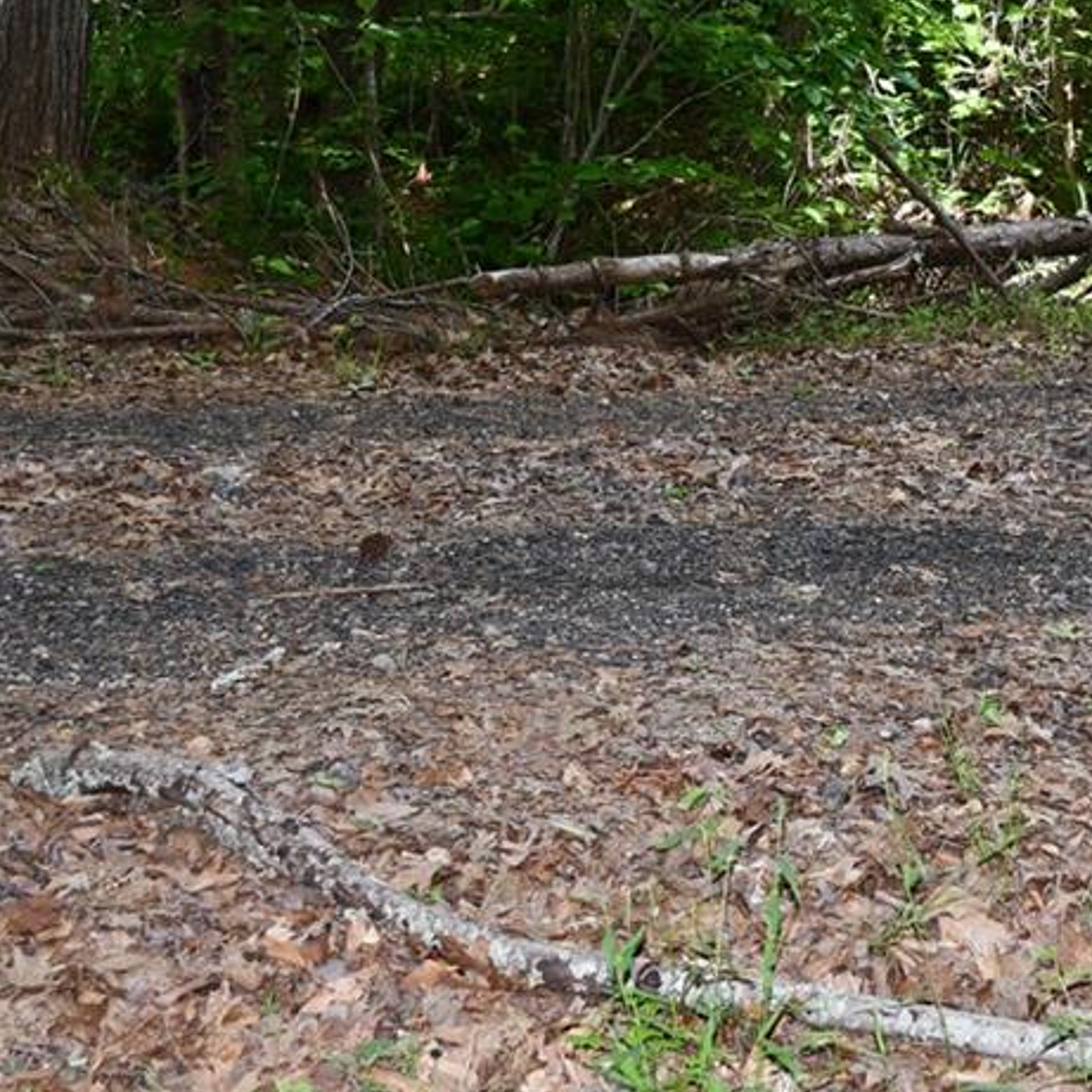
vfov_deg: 25.3
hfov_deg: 24.5
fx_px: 2427
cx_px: 1019
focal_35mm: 68
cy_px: 497
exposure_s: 1/250
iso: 180
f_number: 3.5
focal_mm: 18
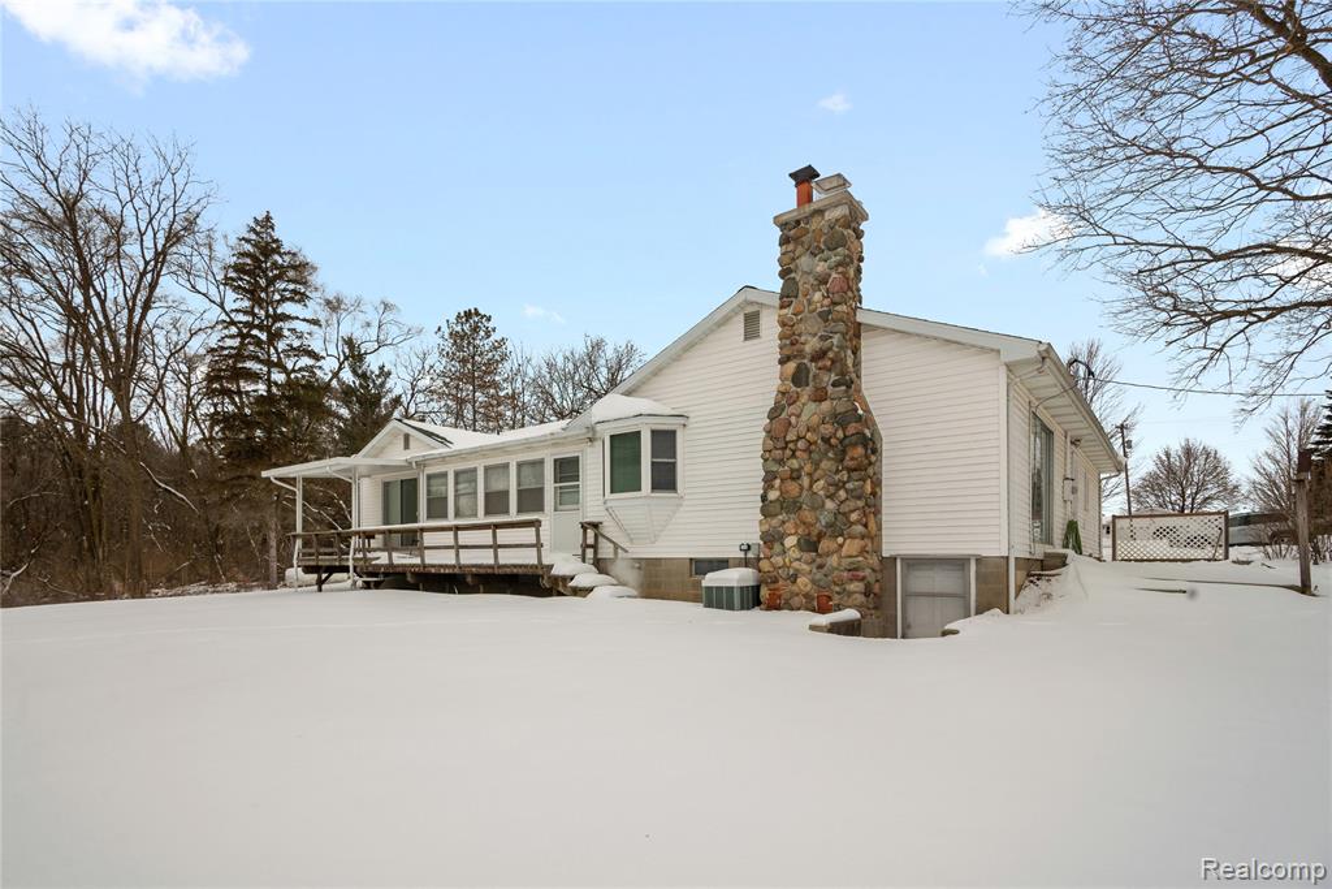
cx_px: 666
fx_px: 629
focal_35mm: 17
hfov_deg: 93.3
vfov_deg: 70.5
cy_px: 444
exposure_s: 1/1000
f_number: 9
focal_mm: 17
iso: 400
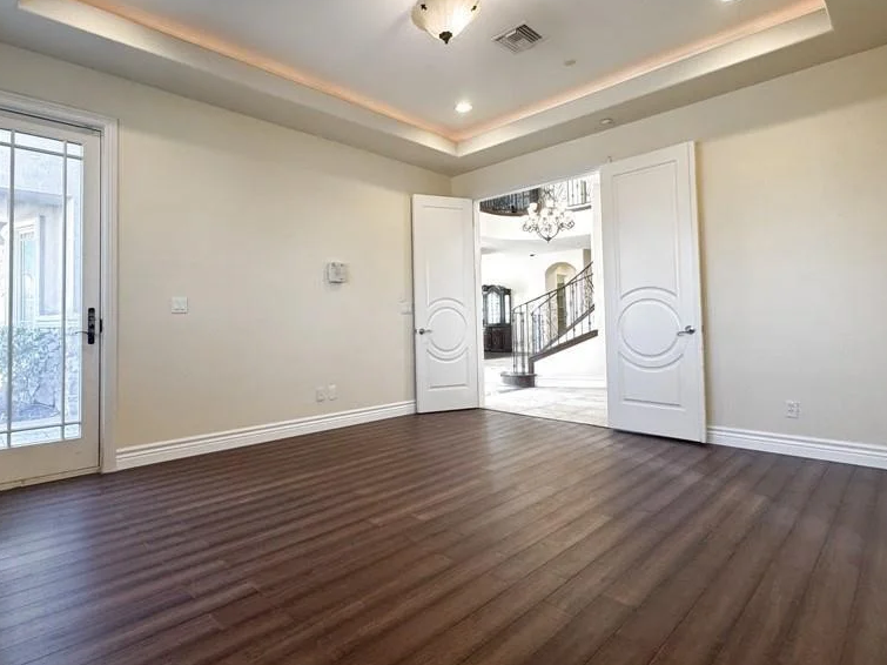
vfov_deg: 68.6
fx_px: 487
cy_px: 307
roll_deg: +0.4
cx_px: 378
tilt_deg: +1.3
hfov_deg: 84.1
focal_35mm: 19
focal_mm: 2.2
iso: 250
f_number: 2.2
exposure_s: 1/120
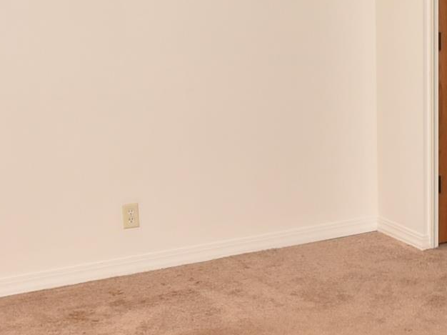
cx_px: 434
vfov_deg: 21.3
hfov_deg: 26.8
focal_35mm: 69
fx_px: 891
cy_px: 163
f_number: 6.3
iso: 400
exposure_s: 1/100
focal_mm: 10
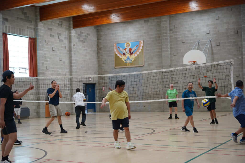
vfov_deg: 26.0
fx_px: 353
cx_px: 122
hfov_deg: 38.3
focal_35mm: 52
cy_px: 82
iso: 1600
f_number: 3.5
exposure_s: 1/160
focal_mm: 51.9
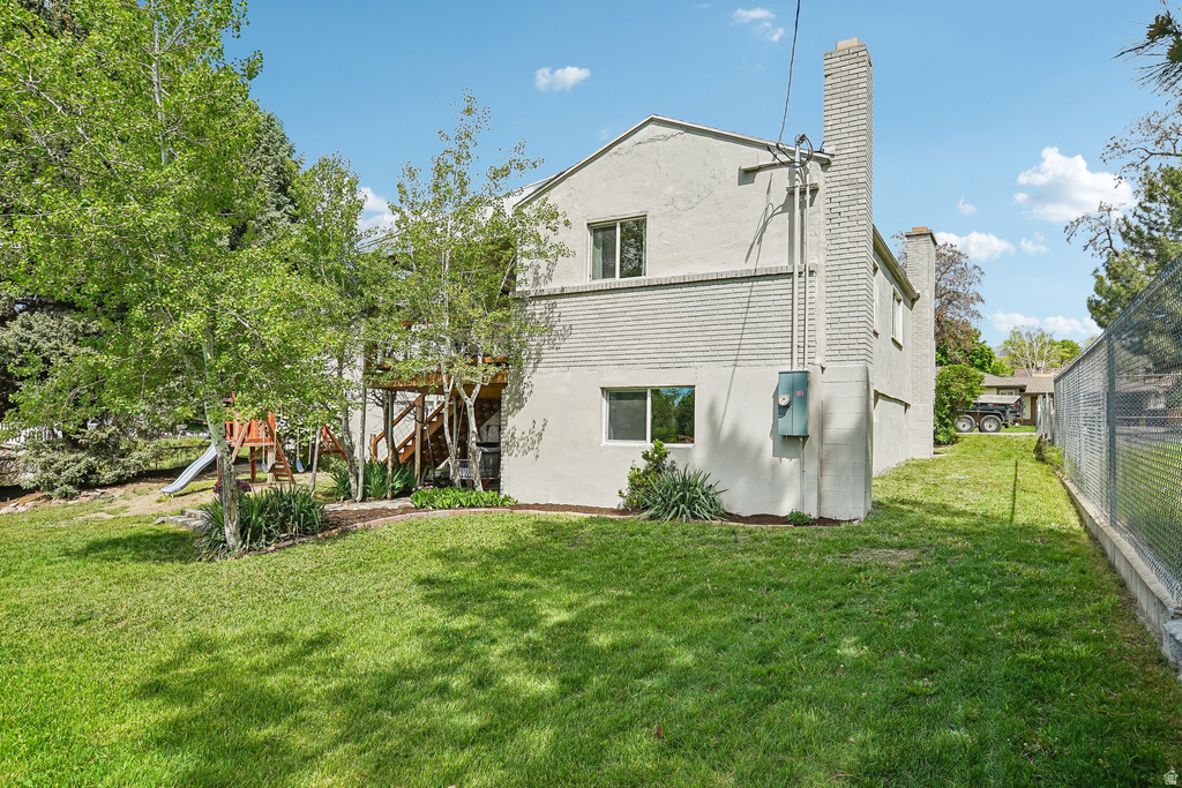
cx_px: 591
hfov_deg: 78.6
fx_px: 722
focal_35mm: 22
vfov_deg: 57.2
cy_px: 394
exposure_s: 1/250
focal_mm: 22
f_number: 8
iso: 100
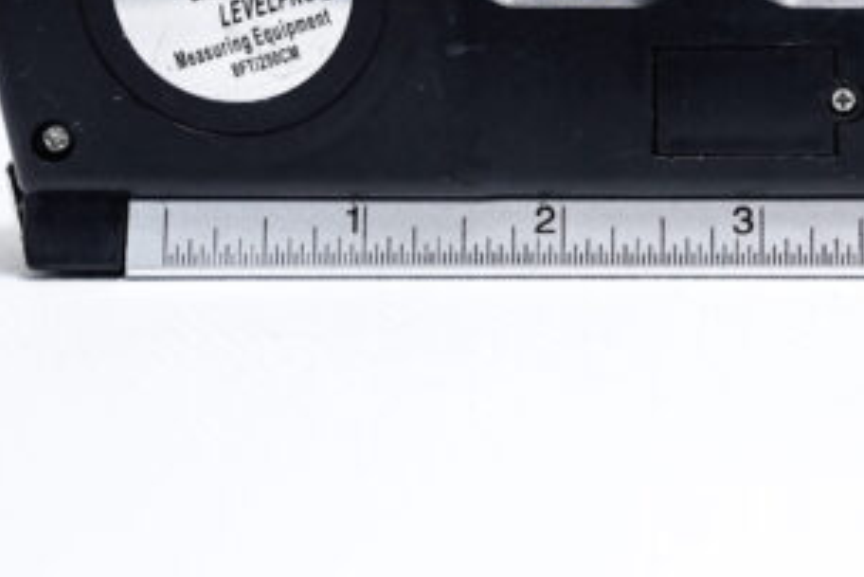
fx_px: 3866
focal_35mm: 161
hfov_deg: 12.7
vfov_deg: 8.5
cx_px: 782
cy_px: -31
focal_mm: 70
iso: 3200
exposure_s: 1/250
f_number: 8
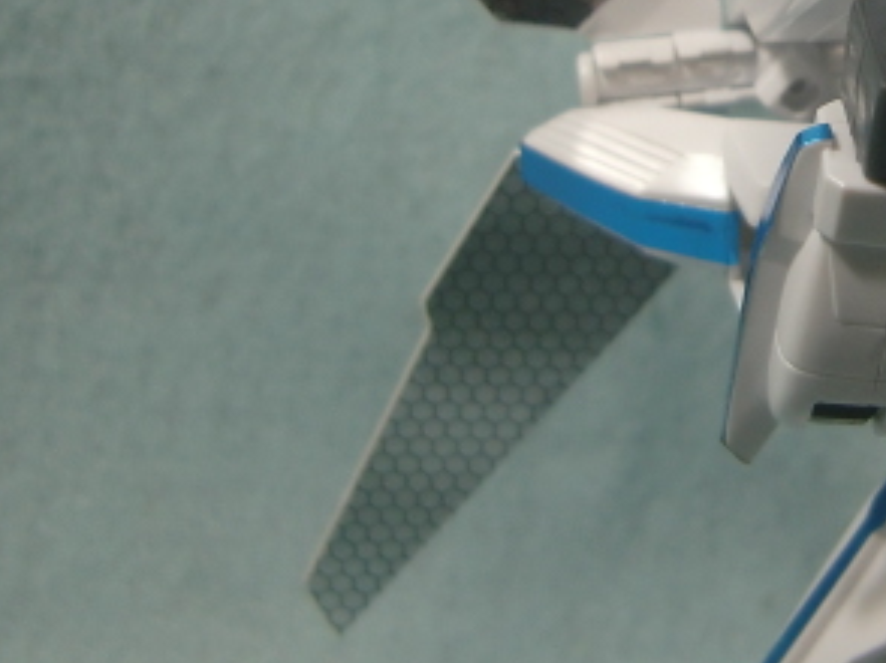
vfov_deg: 23.4
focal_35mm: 61
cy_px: 78
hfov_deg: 29.7
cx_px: 877
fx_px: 1560
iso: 100
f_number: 2.6
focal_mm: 4.9
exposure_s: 1/60
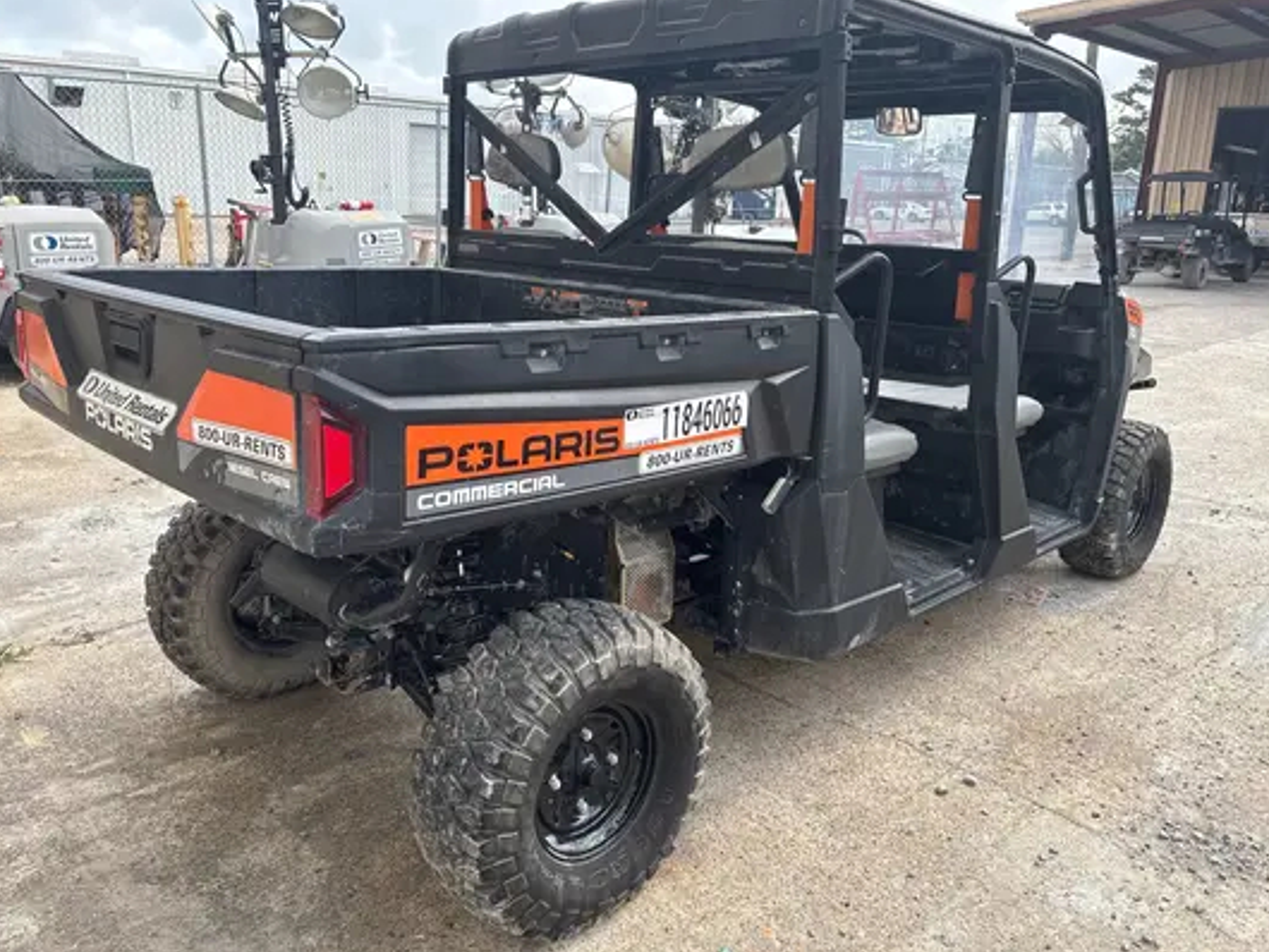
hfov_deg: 65.3
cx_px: 644
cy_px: 465
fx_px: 990
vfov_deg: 51.4
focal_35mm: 27
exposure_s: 1/887
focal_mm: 5.96
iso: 50
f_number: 1.6
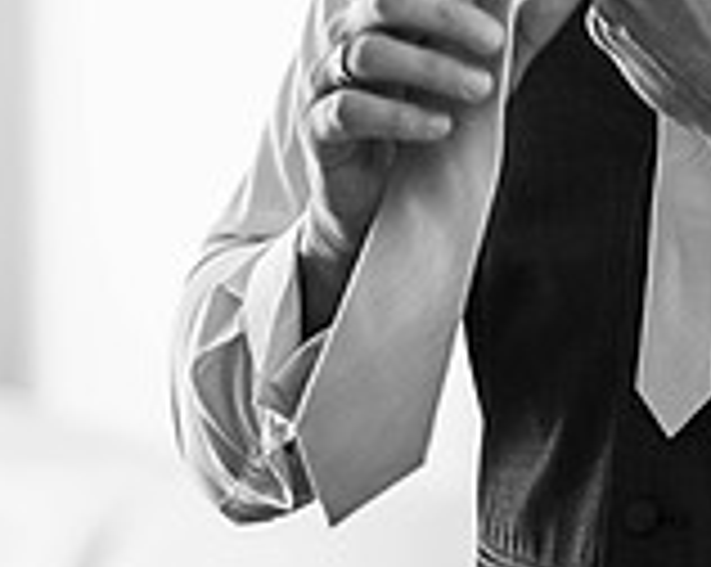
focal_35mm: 293
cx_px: 900
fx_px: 6158
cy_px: -261
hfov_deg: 6.6
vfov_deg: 5.2
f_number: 1.8
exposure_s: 1/200
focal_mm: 85
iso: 100
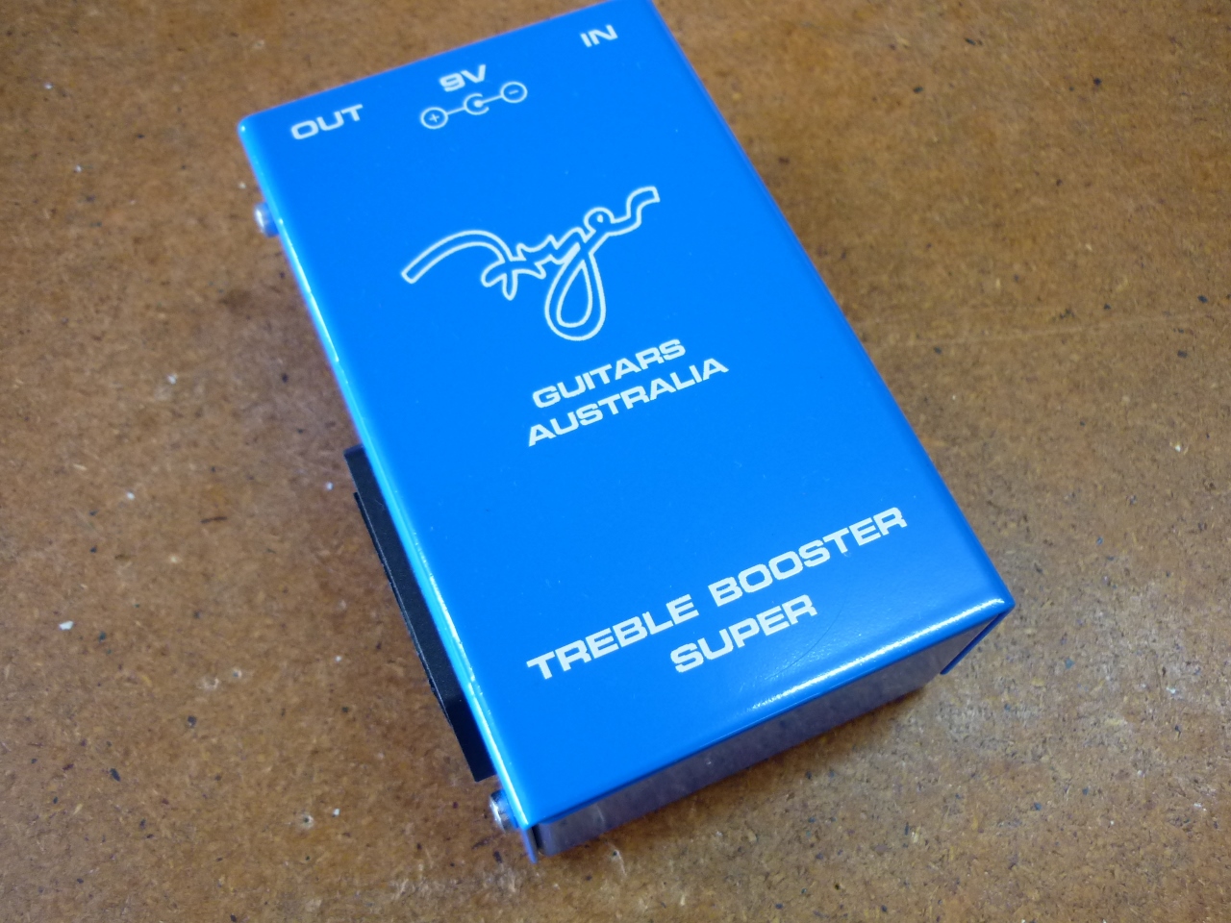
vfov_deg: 42.9
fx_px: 1174
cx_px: 616
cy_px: 462
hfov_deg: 55.4
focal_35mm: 33
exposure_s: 1/30
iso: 200
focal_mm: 5.5
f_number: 2.8
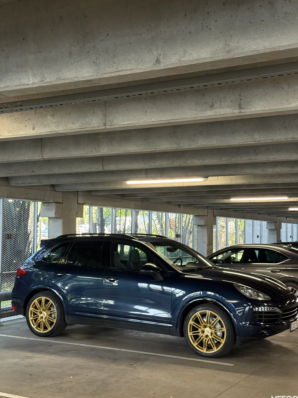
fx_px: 562
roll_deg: -1.4
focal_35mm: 49
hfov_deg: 29.7
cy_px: 200
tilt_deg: +3.5
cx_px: 148
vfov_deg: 38.9
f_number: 1.78
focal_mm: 6.76
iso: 320
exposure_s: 1/100
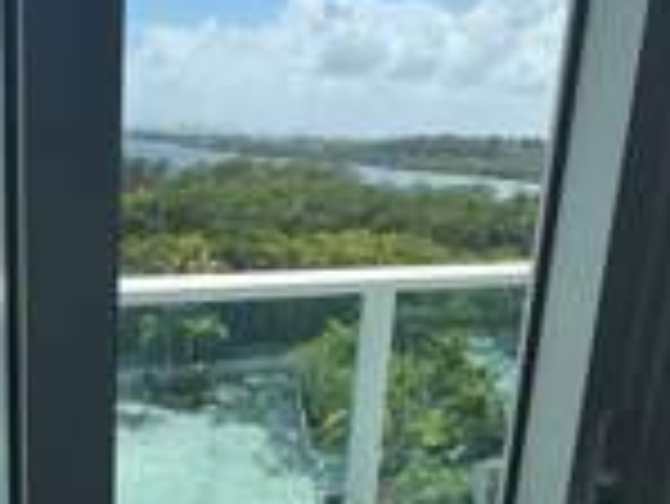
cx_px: 180
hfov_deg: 41.0
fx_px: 872
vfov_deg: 31.8
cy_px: 356
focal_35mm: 45
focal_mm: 2.22
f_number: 2.2
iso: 50
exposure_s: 1/1034
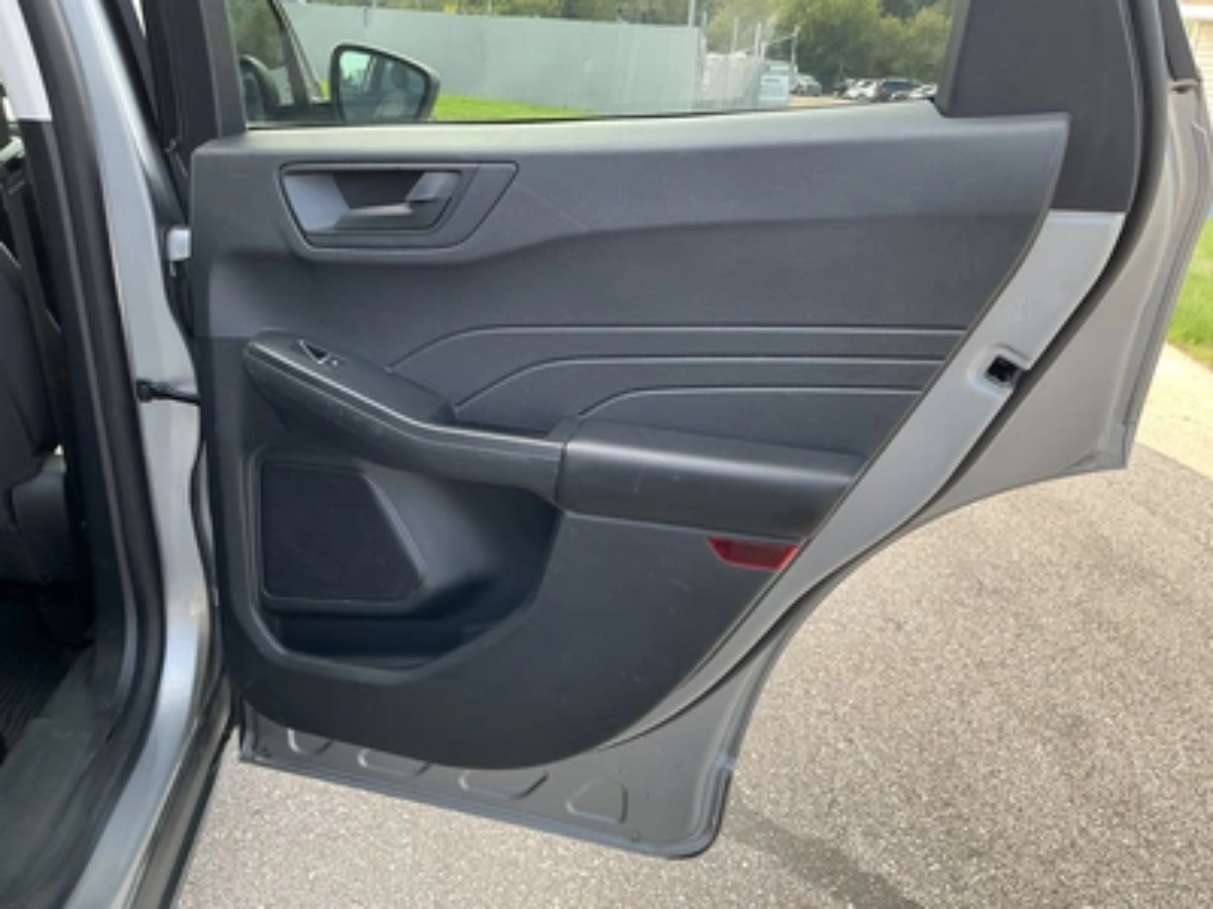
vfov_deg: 49.7
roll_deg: -3.9
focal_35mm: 28
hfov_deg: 63.4
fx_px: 981
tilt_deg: -20.2
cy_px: 454
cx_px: 606
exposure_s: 1/122
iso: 25
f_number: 1.8
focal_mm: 3
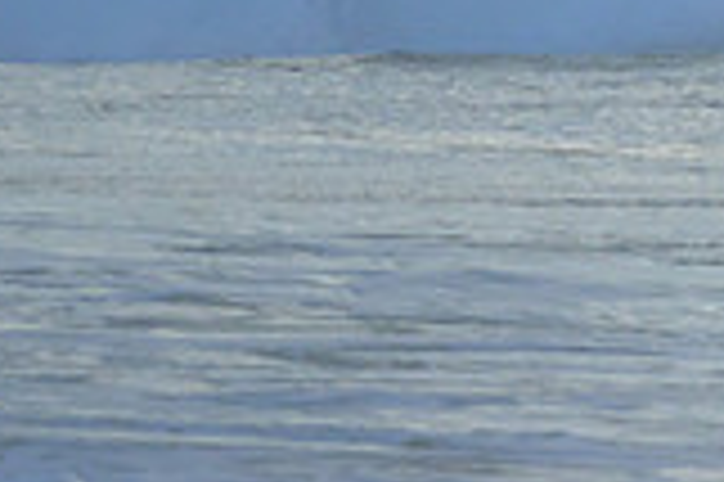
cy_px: -553
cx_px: 1435
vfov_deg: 0.3
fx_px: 79638
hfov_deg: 0.5
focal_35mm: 3964
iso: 720
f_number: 6.3
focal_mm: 800
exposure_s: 1/2500
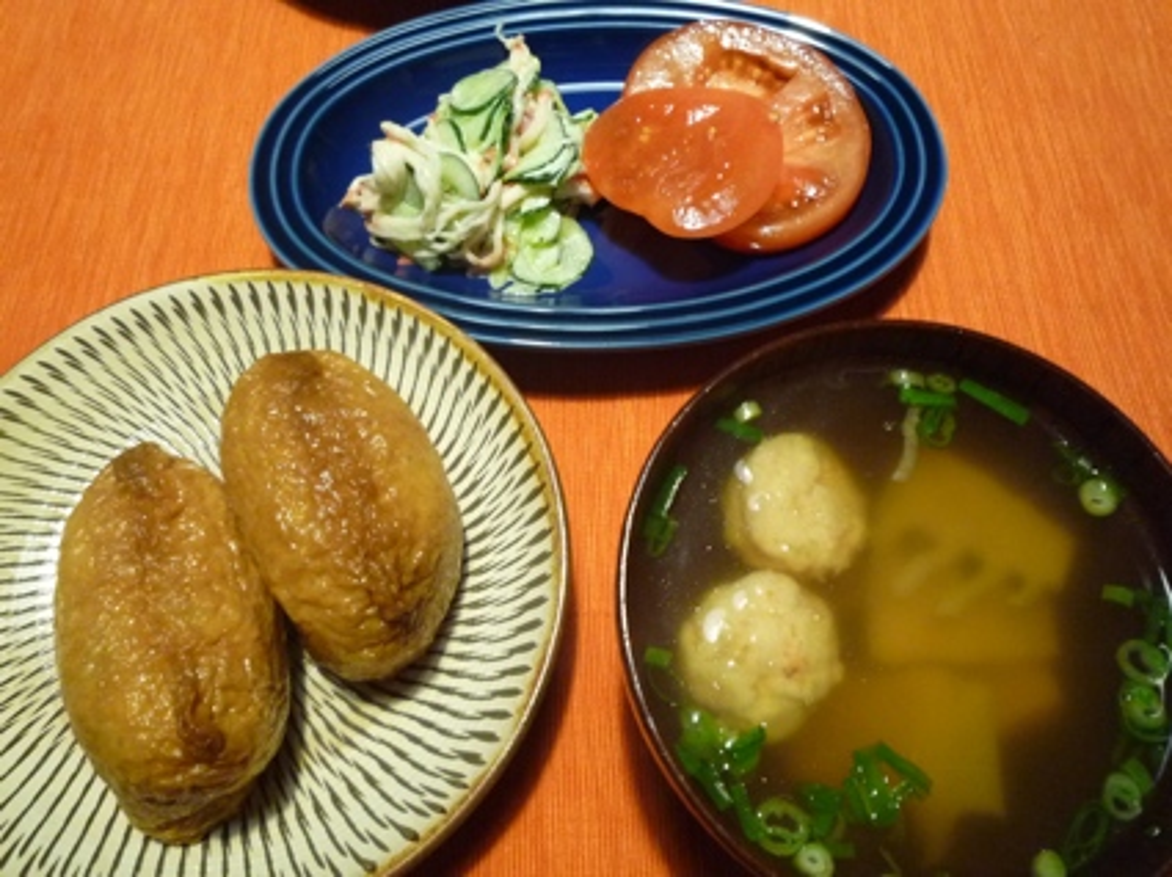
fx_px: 846
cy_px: 438
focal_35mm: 25
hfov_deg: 69.4
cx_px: 586
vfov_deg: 54.8
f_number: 2.8
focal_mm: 4.4
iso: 400
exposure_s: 1/8
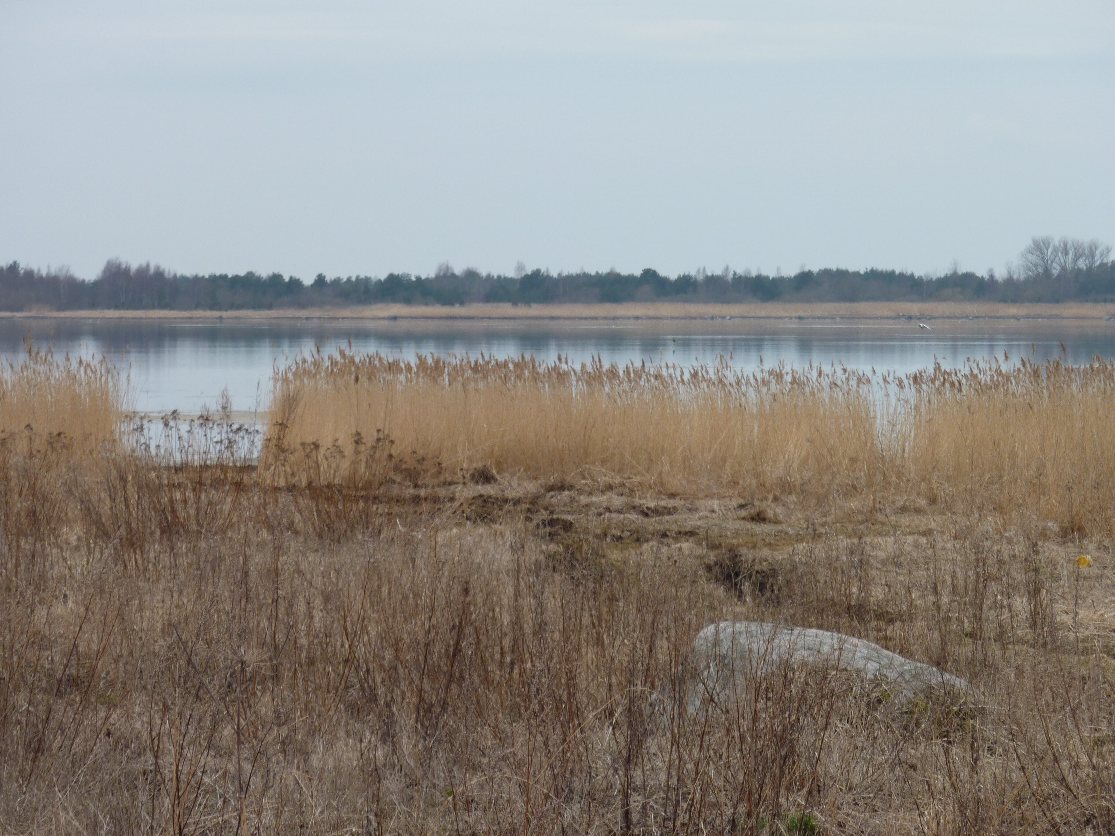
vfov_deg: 8.8
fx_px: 5444
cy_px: 418
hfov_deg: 11.7
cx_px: 558
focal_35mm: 169
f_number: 4.5
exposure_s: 1/400
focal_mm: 27.8
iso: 80
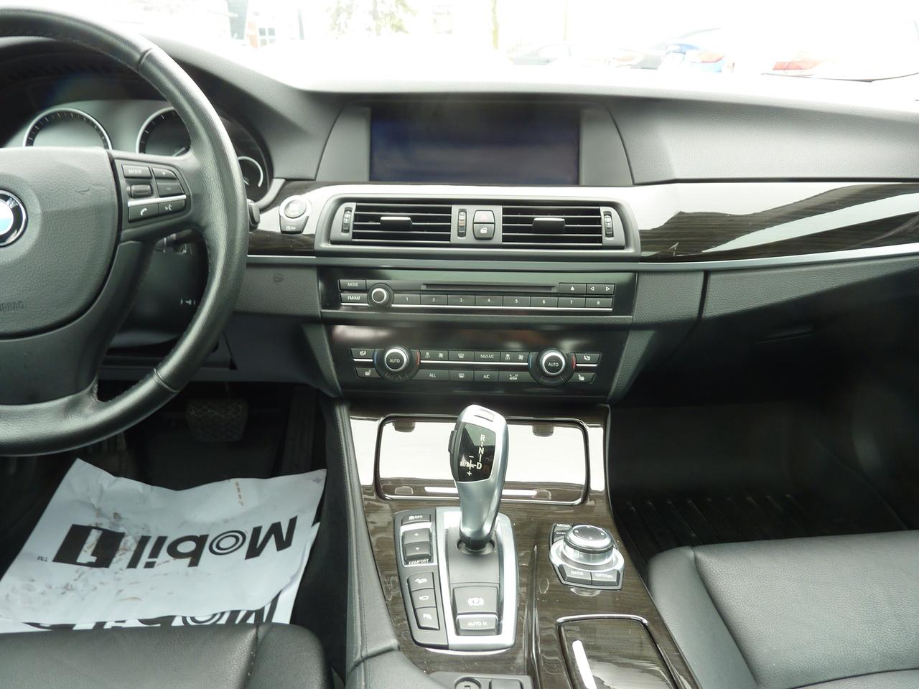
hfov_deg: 69.4
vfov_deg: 54.9
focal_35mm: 25
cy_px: 344
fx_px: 664
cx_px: 460
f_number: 3.3
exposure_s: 1/30
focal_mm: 4.1
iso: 80
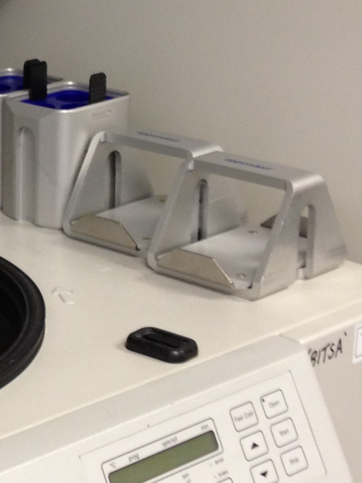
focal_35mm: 125
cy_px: 169
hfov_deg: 11.4
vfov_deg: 15.7
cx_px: -182
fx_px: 1744
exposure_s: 1/20
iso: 64
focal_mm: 4.28
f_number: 2.4
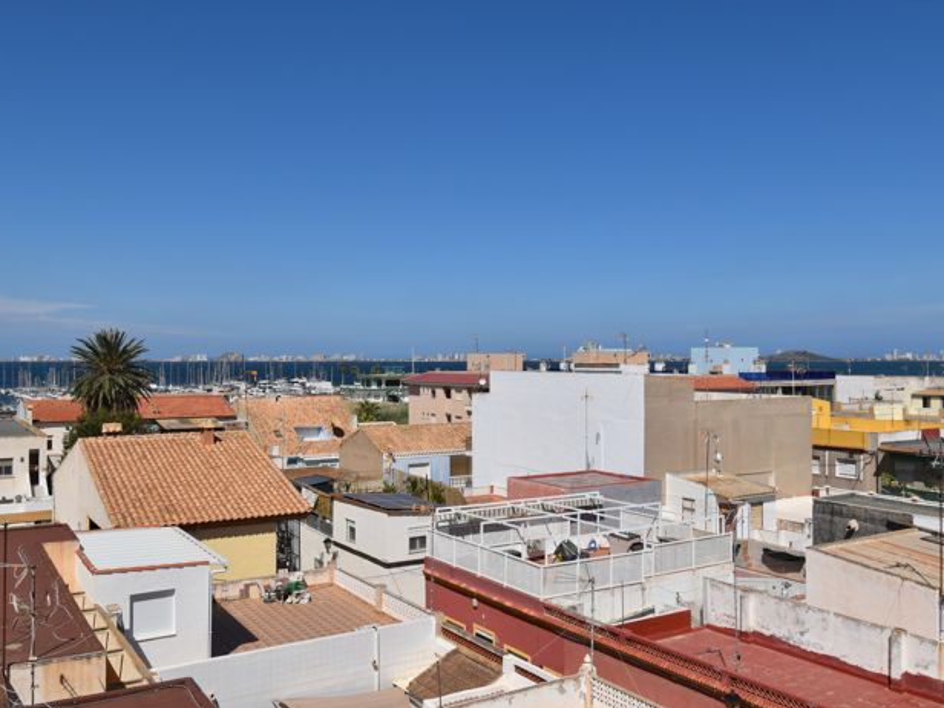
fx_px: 900
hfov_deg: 55.3
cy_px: 351
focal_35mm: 33
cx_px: 454
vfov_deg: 42.9
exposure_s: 1/500
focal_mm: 20
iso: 100
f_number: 11
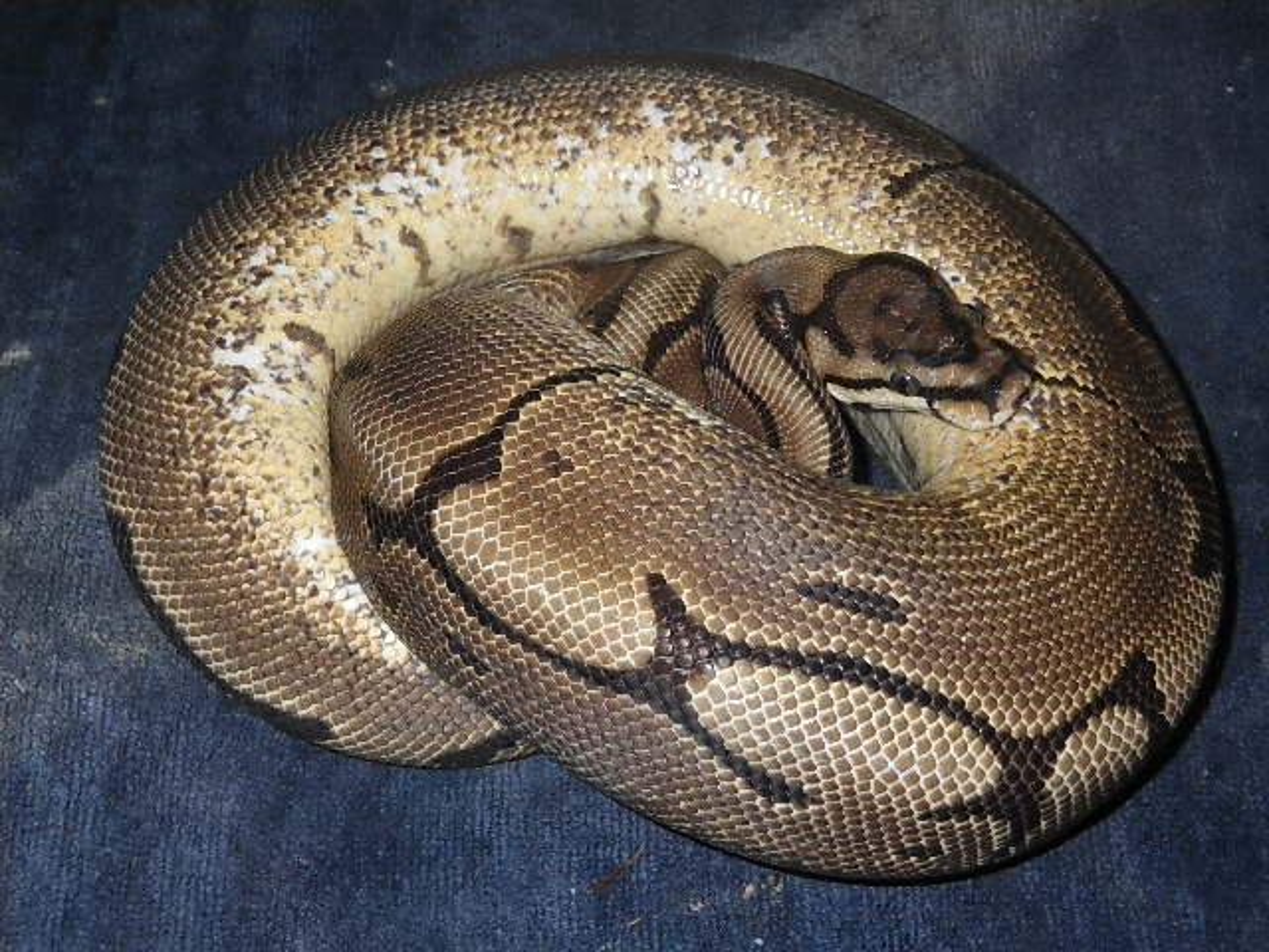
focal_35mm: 77
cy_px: 476
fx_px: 2823
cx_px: 634
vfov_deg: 19.1
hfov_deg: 25.3
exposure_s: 1/100
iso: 400
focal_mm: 13.7
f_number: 4.8
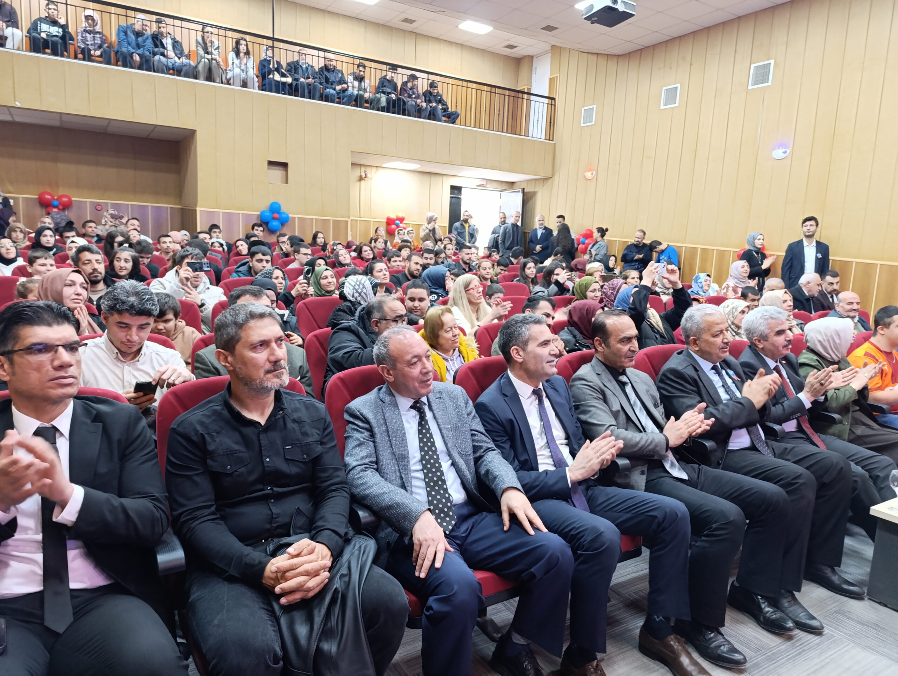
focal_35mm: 23
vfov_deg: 59.0
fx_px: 598
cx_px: 449
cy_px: 338
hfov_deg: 73.8
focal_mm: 6.14
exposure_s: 1/33.3
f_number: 1.6
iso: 1250
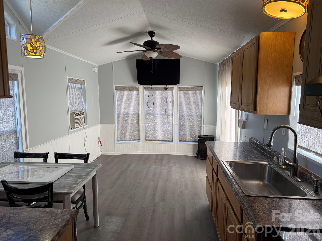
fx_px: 223
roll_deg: -0.1
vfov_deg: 56.8
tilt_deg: -5.1
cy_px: 120
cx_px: 161
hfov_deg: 71.6
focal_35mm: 24
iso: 100
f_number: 1.78
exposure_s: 1/234
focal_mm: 6.76
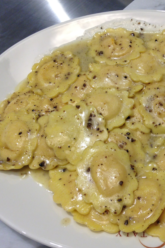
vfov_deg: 42.7
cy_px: 124
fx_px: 316
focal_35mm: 46
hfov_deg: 28.4
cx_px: 142
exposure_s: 1/40
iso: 64
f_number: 2.4
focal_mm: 4.12
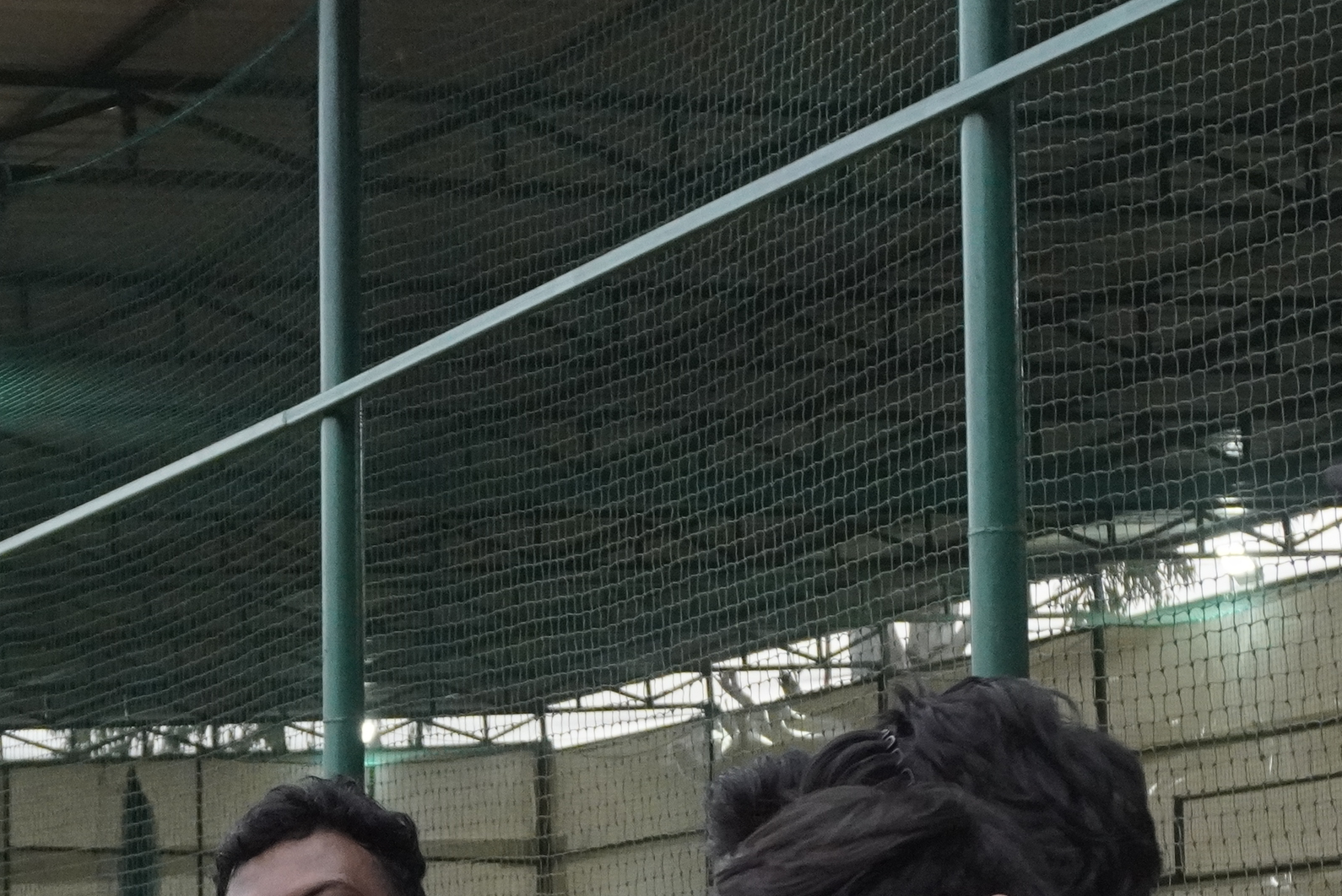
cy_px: 926
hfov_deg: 18.2
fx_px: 4177
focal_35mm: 112
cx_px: 436
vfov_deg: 12.1
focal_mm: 28
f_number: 5.6
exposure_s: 1/1000
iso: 3200
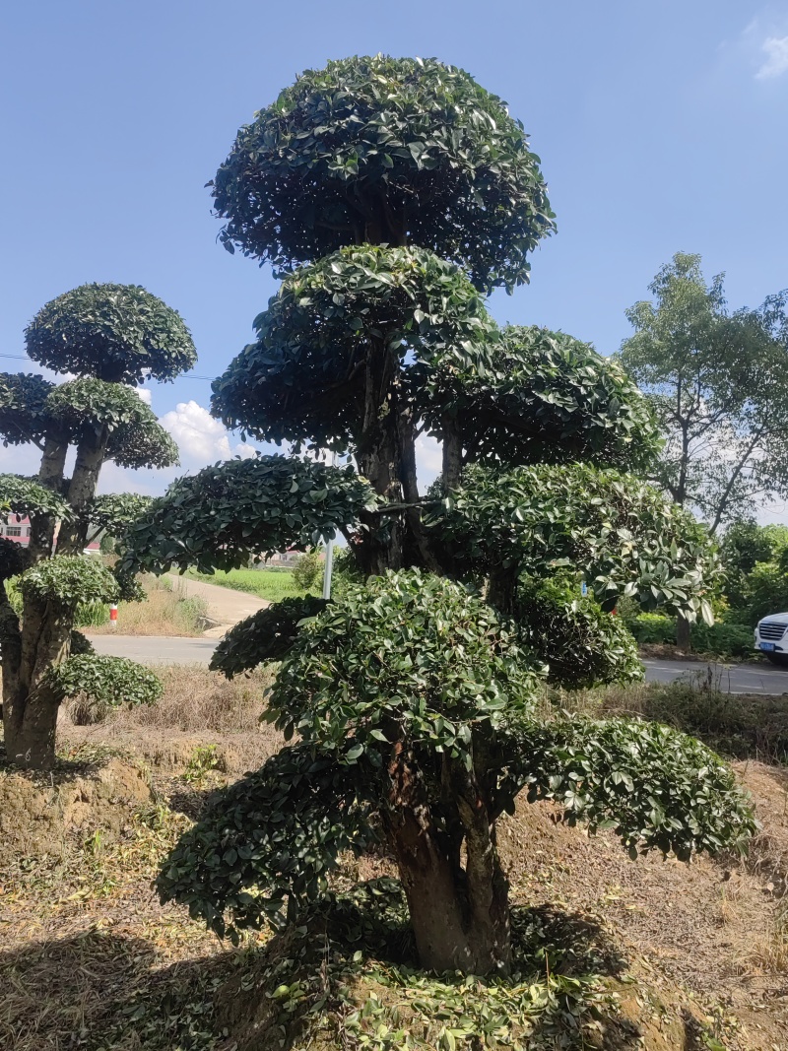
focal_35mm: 27
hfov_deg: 51.3
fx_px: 820
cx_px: 394
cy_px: 526
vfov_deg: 65.3
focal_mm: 5.54
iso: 50
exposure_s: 1/1912
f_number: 1.8
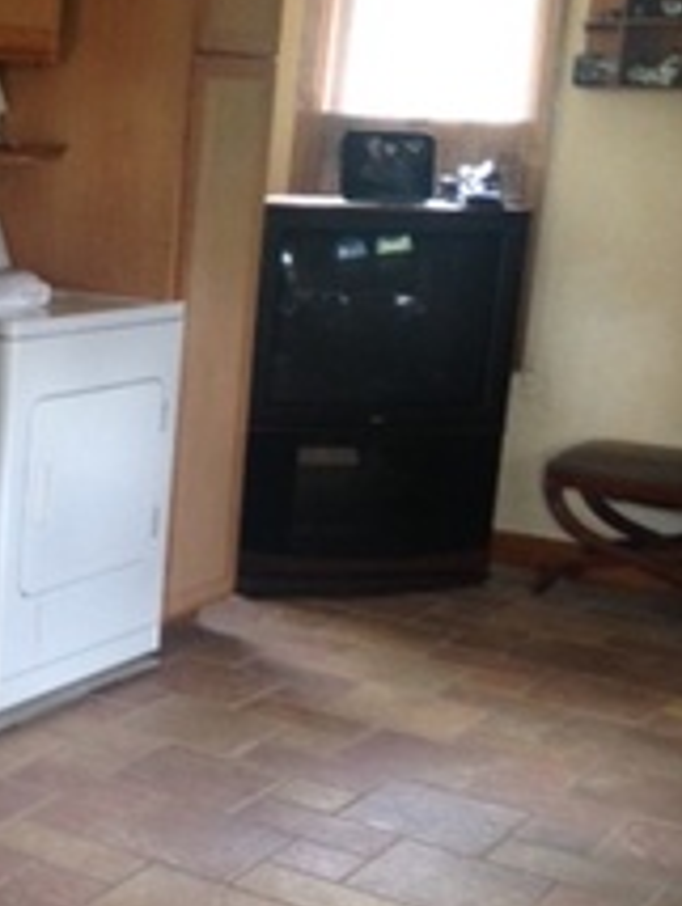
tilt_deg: -12.1
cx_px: -64
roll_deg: -2.4
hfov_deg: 19.1
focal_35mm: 74
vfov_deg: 26.3
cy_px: 474
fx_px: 1940
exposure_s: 1/20
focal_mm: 4.12
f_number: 2.4
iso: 125
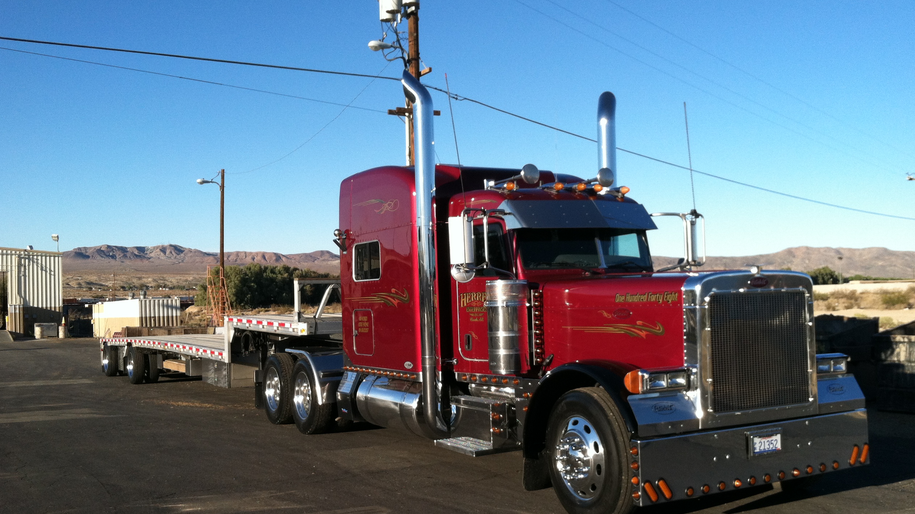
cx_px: 452
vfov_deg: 30.4
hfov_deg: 51.6
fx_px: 946
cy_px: 304
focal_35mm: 39
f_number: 2.8
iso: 80
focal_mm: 3.85
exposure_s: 1/789
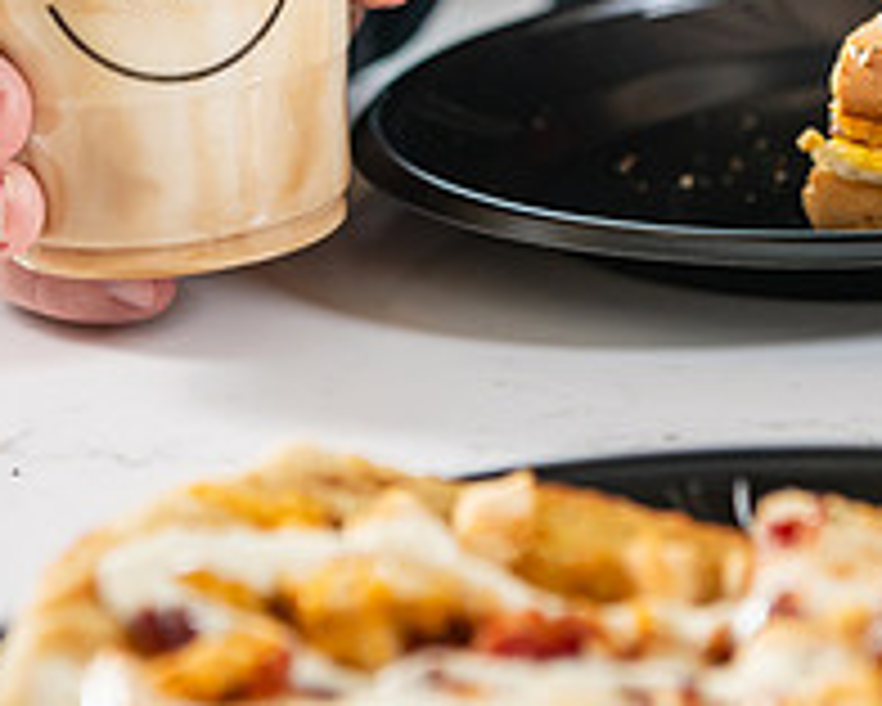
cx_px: 558
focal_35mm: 183
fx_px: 4779
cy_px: -151
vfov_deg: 8.4
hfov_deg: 10.5
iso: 640
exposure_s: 1/200
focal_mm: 66
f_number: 4
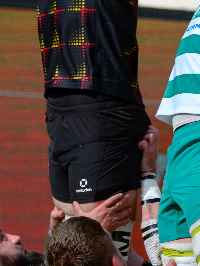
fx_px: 4877
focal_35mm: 633
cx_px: 202
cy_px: -7
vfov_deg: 3.1
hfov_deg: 2.3
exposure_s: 1/1600
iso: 200
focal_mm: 122
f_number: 5.6
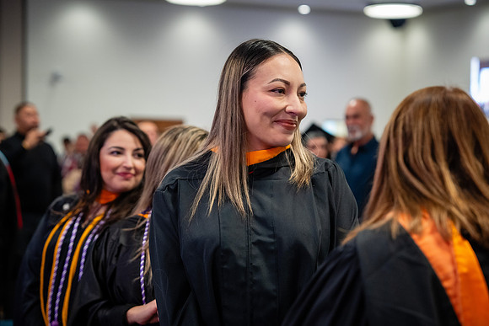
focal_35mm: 83
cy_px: 160
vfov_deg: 16.4
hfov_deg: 24.4
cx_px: 268
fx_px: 1131
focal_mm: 70
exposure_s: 1/160
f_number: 2.8
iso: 2500
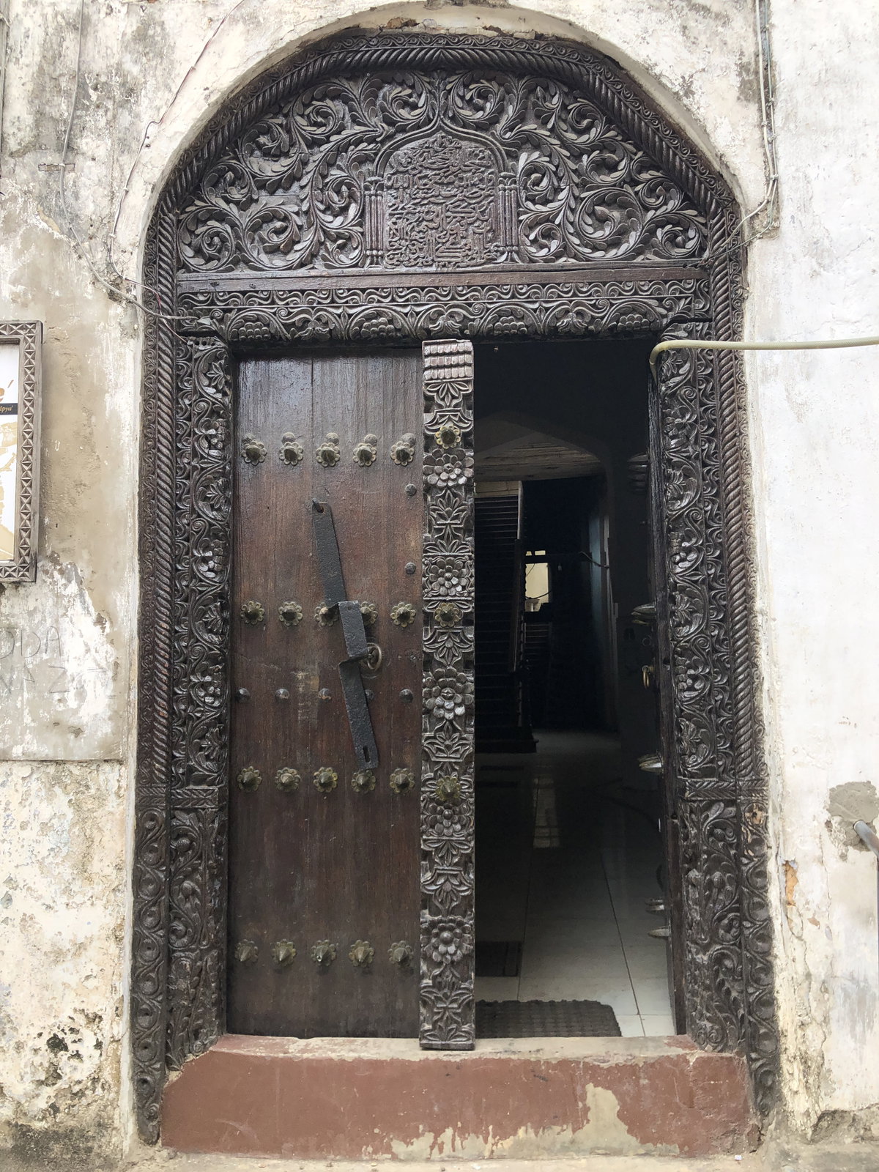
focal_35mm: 28
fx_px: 948
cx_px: 440
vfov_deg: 63.4
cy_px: 586
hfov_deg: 49.7
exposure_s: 1/287
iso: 20
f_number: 1.8
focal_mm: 4
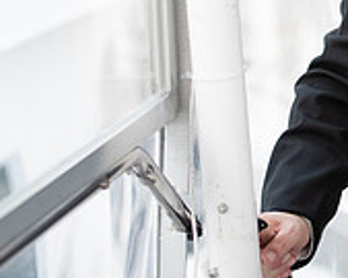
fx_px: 2326
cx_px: 344
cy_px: 5
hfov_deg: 8.5
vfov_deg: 6.8
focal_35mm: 226
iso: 1000
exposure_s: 1/640
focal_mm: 70
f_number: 2.8
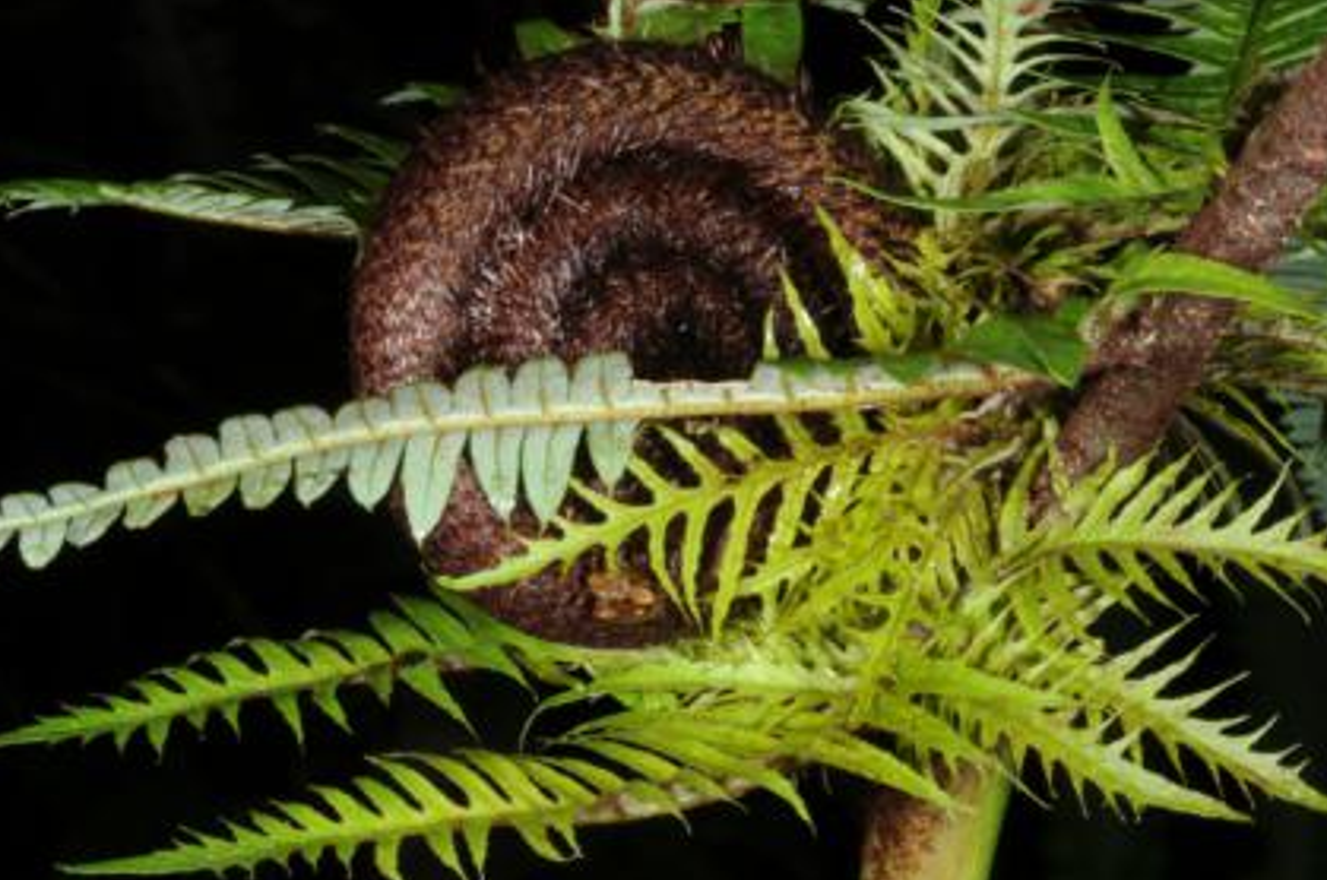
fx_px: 4748
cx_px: 630
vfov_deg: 10.6
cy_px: 362
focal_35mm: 129
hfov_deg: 15.9
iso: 200
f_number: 36
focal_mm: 60
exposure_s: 1/60
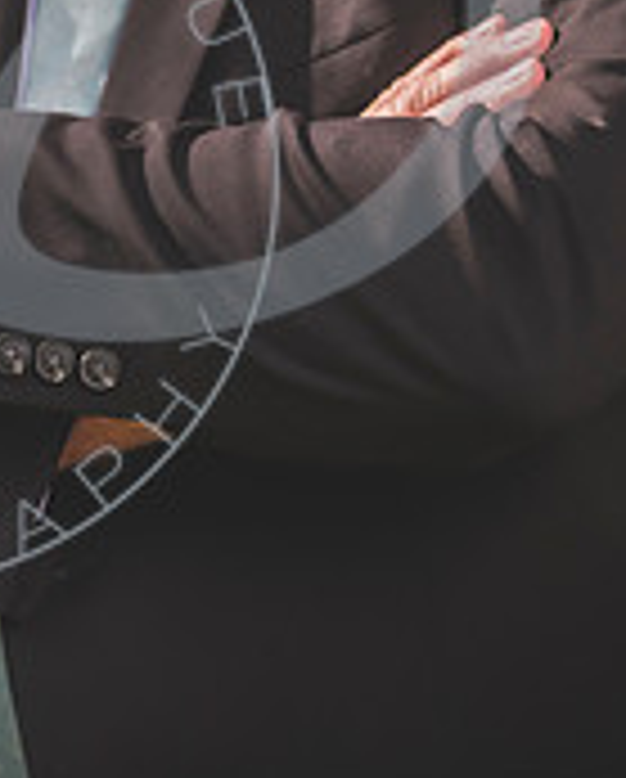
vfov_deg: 7.1
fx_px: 6190
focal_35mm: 268
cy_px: -166
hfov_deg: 5.8
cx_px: 63
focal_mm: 110
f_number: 2.8
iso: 320
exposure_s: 1/2000
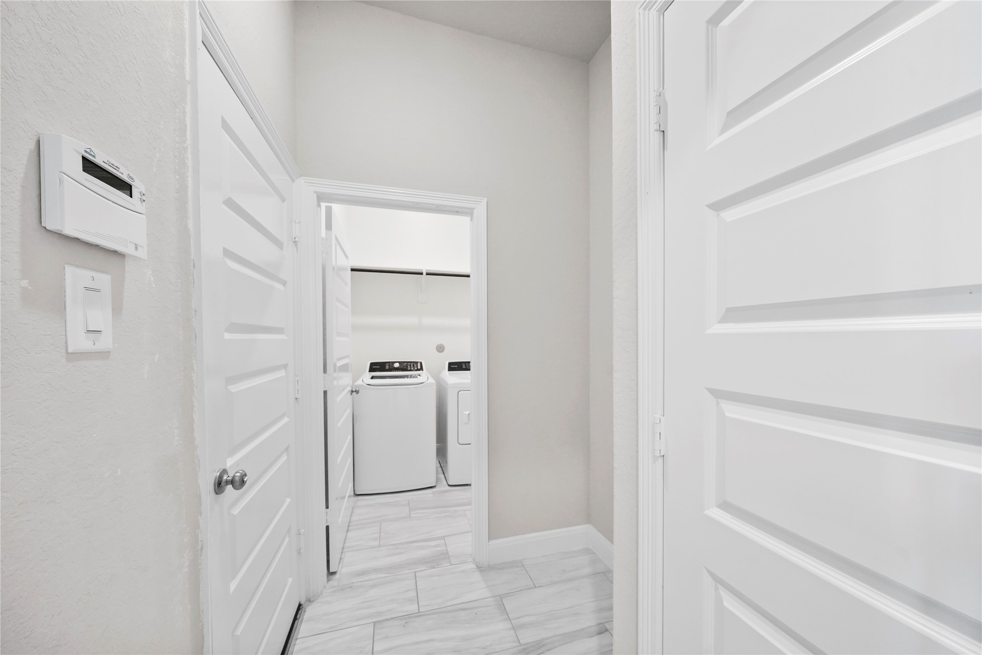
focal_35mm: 12
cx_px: 491
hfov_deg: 112.6
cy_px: 328
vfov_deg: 90.0
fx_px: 327
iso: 5000
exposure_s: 1/30
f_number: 8
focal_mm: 12
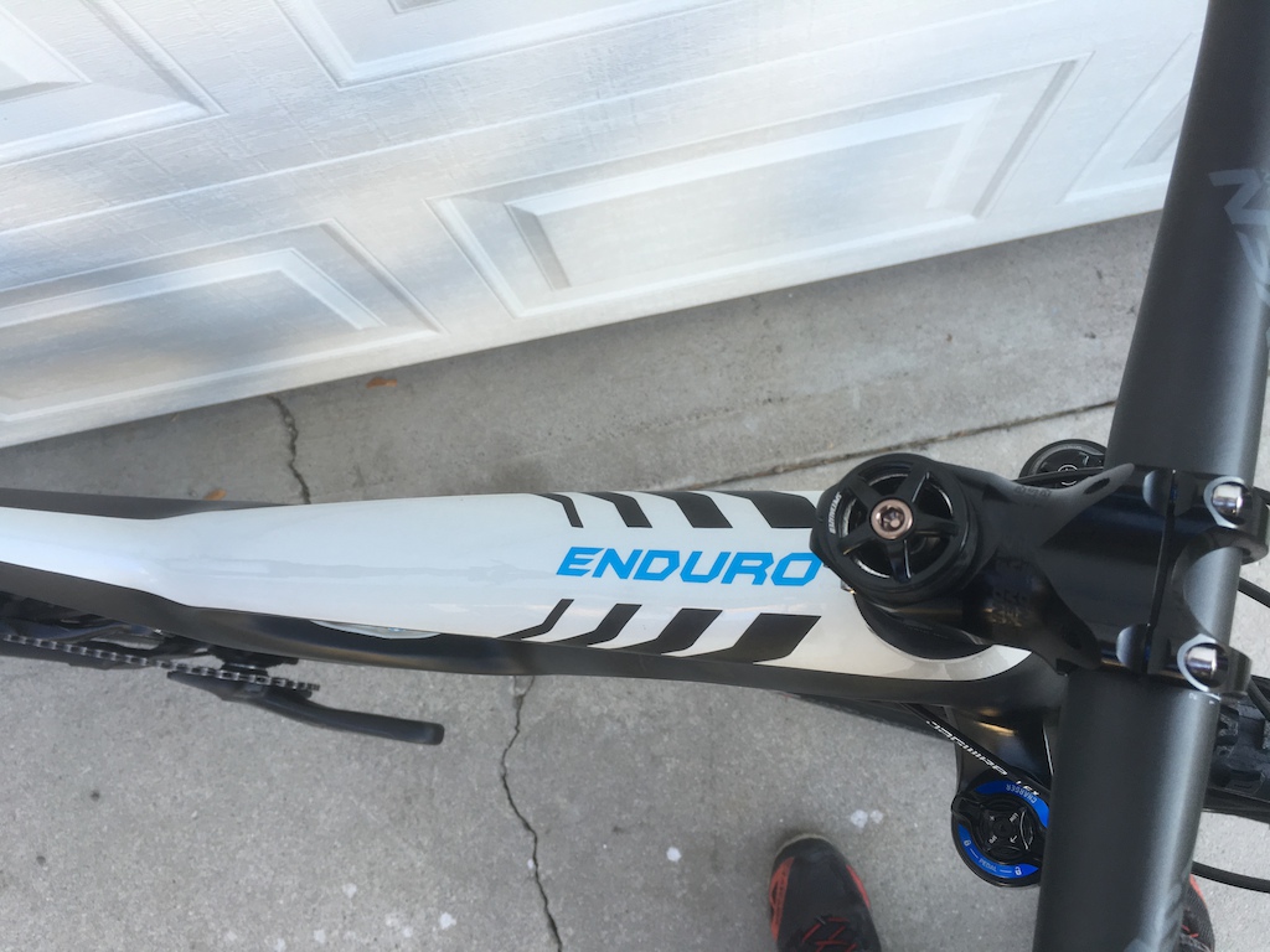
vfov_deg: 48.2
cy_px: 476
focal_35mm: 29
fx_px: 1064
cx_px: 635
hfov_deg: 61.7
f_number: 2.2
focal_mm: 4.15
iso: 32
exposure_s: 1/120
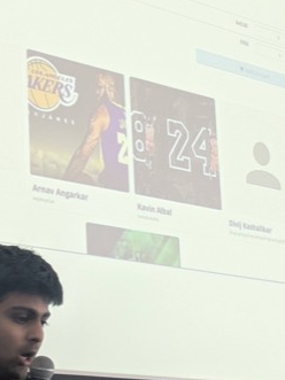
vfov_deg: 17.7
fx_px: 1219
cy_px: 235
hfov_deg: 13.3
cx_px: 57
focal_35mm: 111
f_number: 1.89
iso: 134
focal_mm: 5.43
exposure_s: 1/100
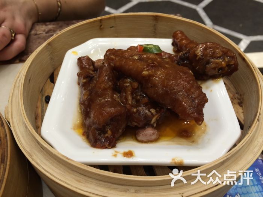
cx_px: 132
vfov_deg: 48.2
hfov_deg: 61.7
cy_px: 98
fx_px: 220
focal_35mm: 29
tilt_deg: -48.2
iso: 32
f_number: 2.2
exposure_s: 1/40
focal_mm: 4.15
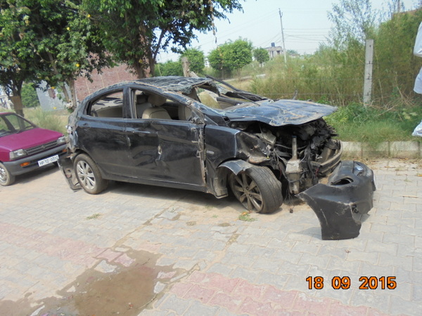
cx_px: 211
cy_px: 158
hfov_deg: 67.3
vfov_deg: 53.1
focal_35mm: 26
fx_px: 317
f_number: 3.5
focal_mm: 4.6
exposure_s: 1/400
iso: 100
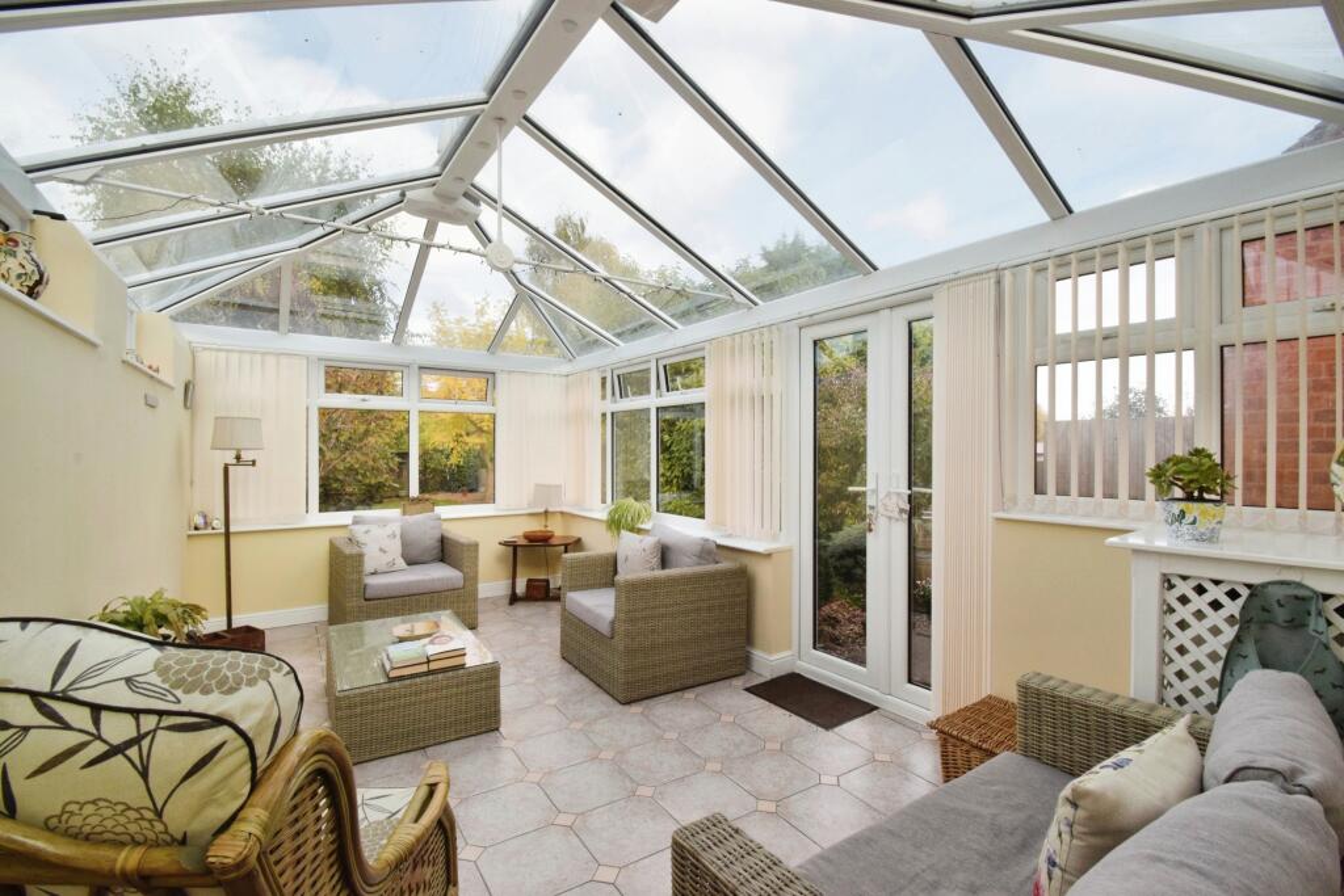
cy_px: 448
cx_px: 672
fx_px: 560
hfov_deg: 100.4
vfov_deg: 77.3
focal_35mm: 15
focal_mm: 10
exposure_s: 1/125
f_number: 8
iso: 1000
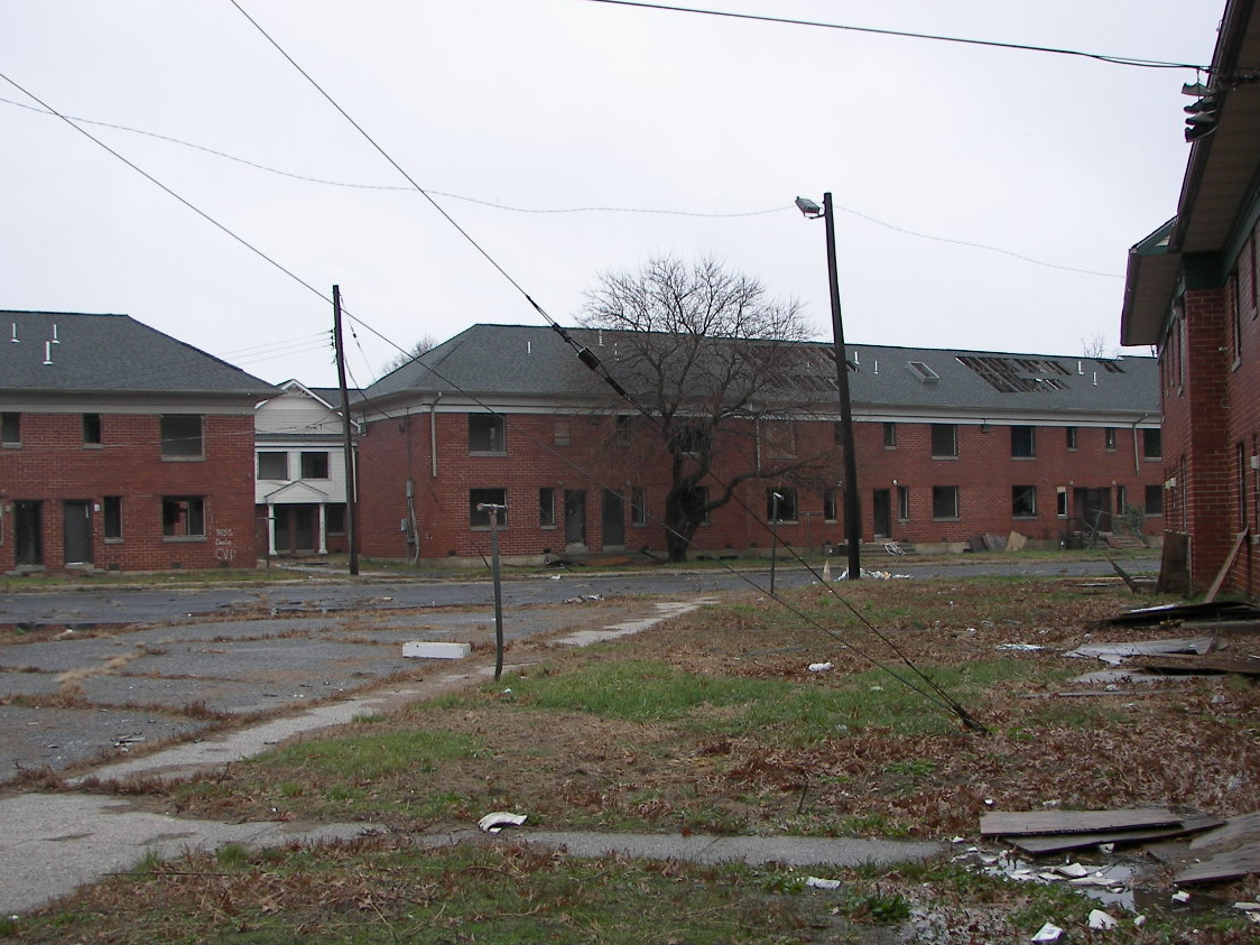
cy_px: 501
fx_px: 1492
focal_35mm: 41
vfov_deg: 35.1
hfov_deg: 45.8
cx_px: 613
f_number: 2.8
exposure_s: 1/60
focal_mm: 6
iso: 50
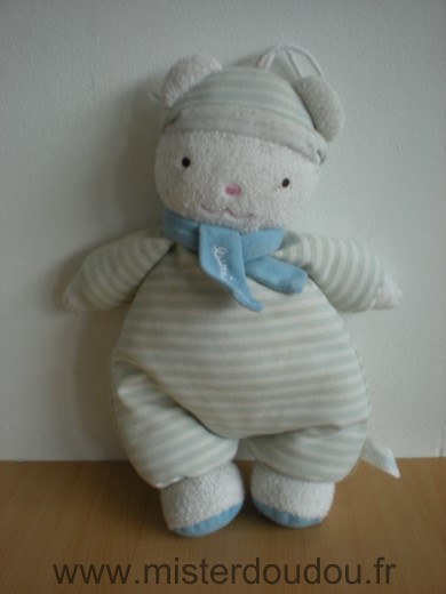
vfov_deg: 49.0
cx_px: 223
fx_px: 653
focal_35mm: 38
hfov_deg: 37.7
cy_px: 297
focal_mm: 6.3
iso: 200
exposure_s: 1/11.4
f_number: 3.1
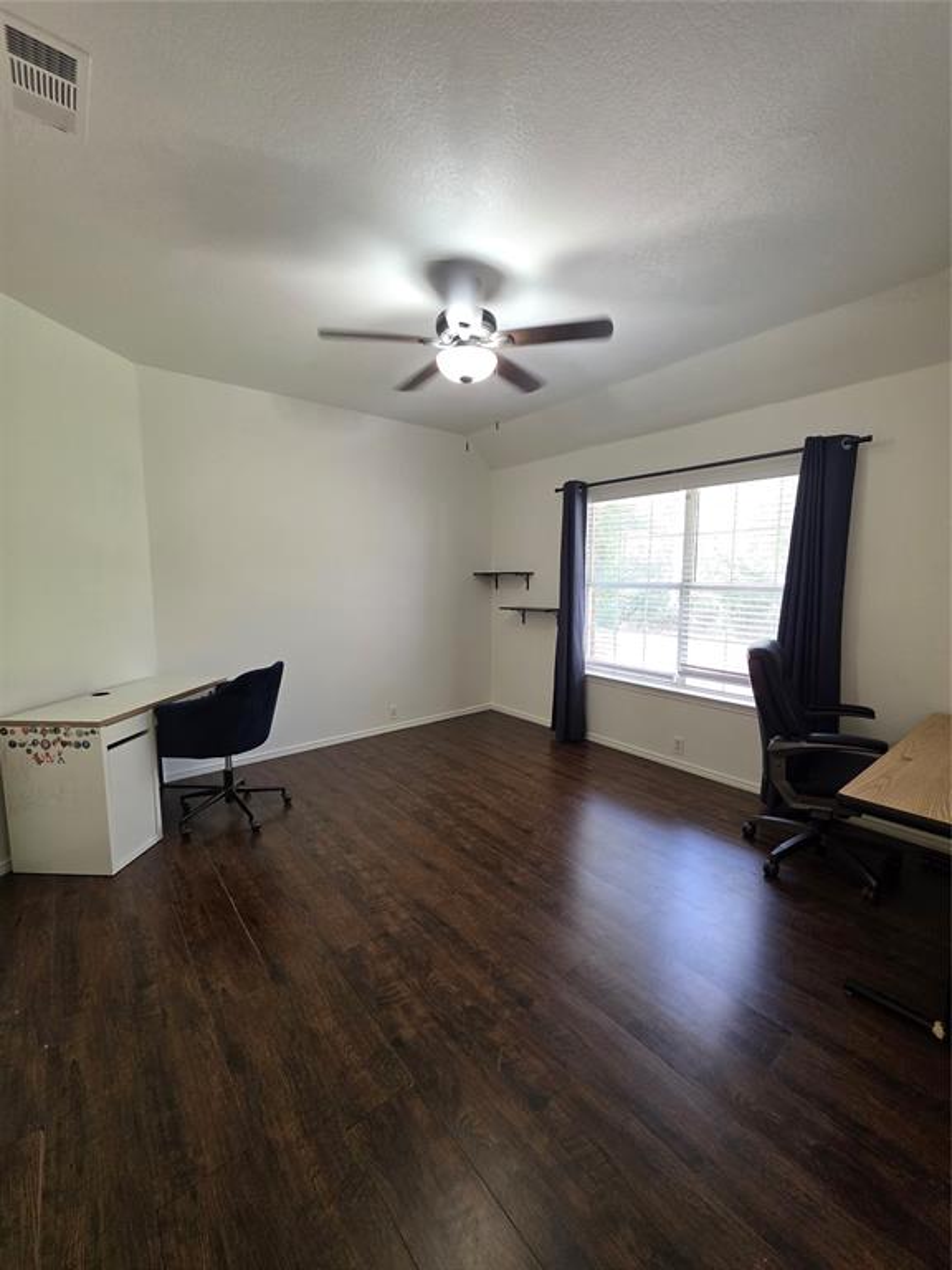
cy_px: 635
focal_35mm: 13
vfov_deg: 106.2
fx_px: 477
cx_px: 476
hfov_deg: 89.9
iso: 250
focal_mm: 2.2
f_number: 1.9
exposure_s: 1/120
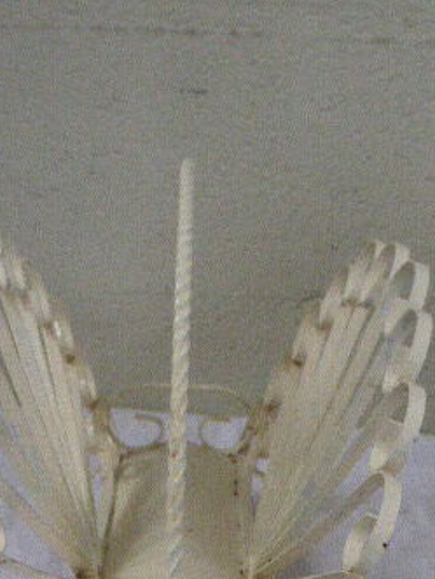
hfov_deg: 19.1
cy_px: 453
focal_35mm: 77
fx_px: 1290
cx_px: 173
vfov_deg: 25.0
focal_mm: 6.9
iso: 1250
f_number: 3.9
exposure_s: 1/250
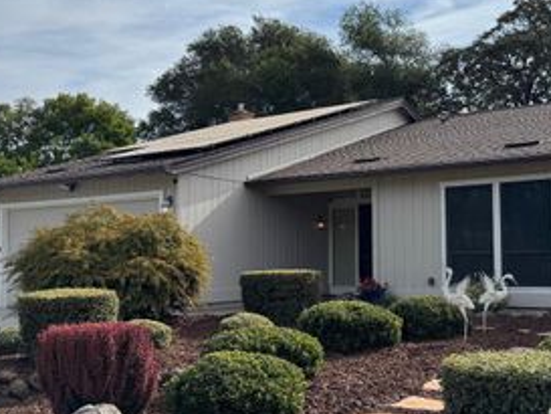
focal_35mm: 44
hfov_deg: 42.6
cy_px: 221
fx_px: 701
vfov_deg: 32.9
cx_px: 347
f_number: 1.78
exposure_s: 1/5348
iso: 80
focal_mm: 6.76
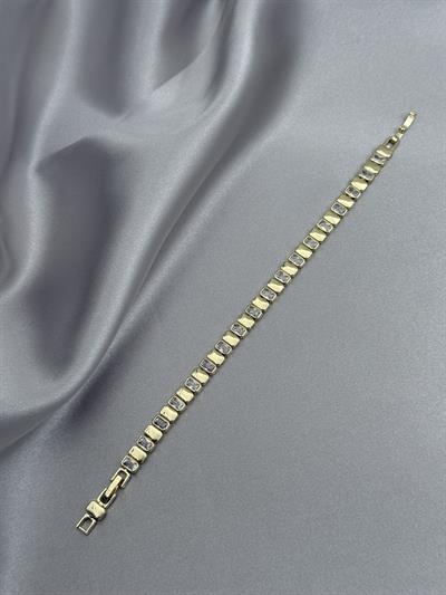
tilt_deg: -67.4
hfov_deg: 30.3
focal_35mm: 48
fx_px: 824
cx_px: 223
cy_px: 298
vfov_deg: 39.6
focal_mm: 6.76
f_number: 1.78
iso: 64
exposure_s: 1/1608
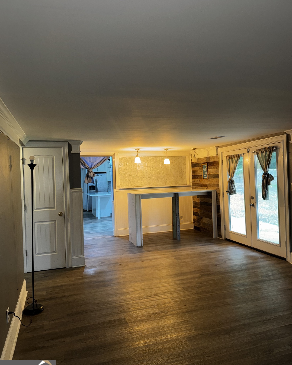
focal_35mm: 26
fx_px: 281
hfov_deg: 54.9
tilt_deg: -0.5
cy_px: 178
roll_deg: +2.2
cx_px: 147
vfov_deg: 66.0
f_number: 1.78
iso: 80
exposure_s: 1/24
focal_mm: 6.76
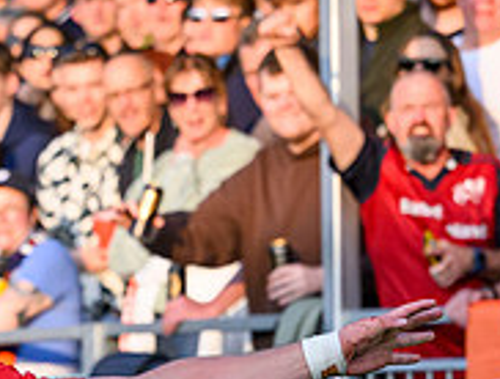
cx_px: -374
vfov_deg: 2.4
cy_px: 736
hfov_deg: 3.2
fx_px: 9049
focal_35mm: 624
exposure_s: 1/5000
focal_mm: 140
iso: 1600
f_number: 4
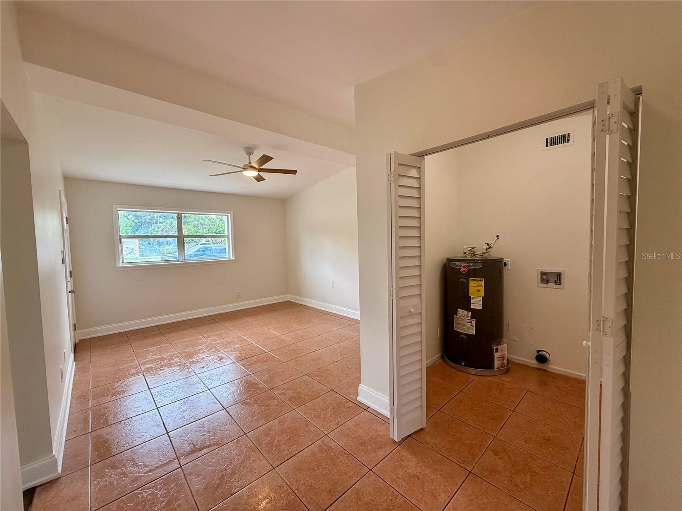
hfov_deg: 102.1
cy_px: 256
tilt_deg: -1.9
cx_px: 341
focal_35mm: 14
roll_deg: +0.8
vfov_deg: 85.7
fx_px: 276
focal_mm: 2.22
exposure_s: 1/120
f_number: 2.2
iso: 100
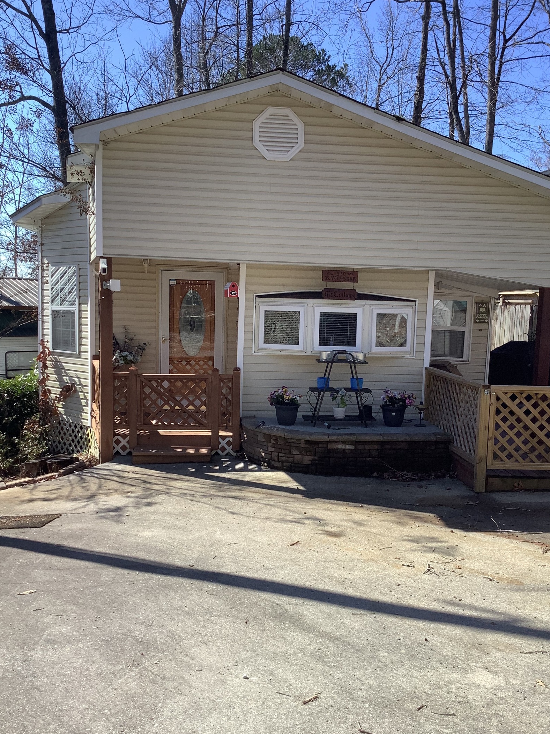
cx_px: 299
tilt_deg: -5.6
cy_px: 381
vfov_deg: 53.9
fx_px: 720
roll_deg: -1.7
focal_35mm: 34
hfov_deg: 41.8
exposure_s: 1/708
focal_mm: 3.3
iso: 25
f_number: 2.4
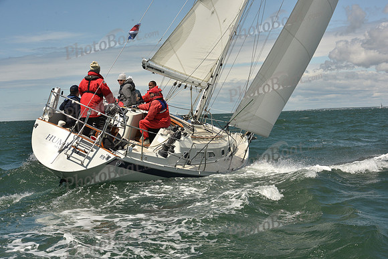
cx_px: 194
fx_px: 755
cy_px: 130
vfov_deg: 19.5
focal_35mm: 70
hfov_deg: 28.8
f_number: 13
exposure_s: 1/800
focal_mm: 70
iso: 320
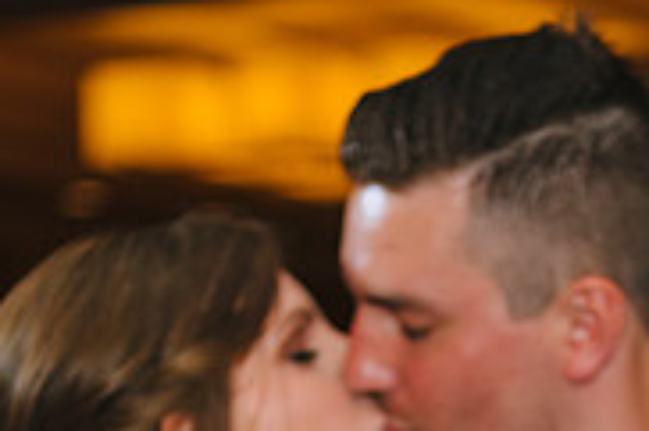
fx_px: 4016
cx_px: 460
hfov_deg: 9.2
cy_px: 664
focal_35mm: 223
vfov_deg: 6.1
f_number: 2.8
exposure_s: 1/80
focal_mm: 70
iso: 640
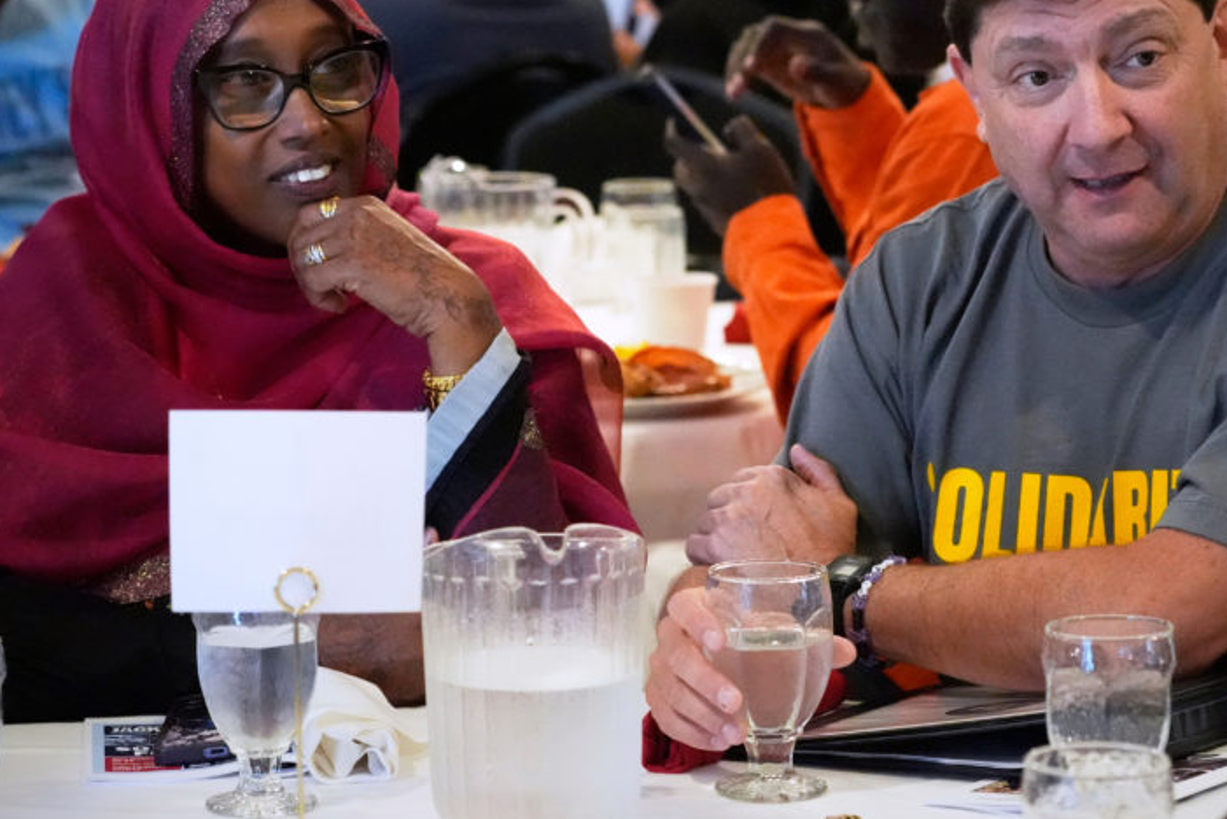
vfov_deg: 9.4
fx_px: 4978
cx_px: 777
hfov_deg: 14.0
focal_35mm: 146
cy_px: 263
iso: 12800
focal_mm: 100
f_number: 5.6
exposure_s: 1/200
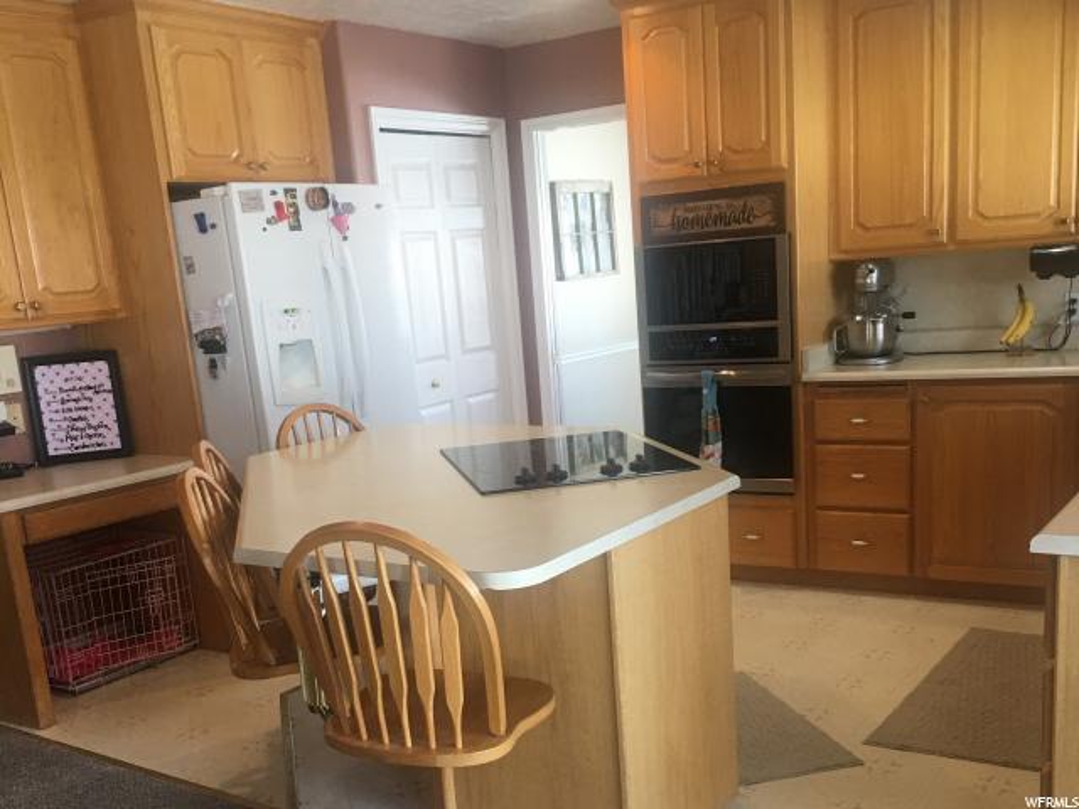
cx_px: 540
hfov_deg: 61.7
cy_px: 404
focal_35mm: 29
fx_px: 904
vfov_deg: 48.2
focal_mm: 4.15
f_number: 2.2
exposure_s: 1/30
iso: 32
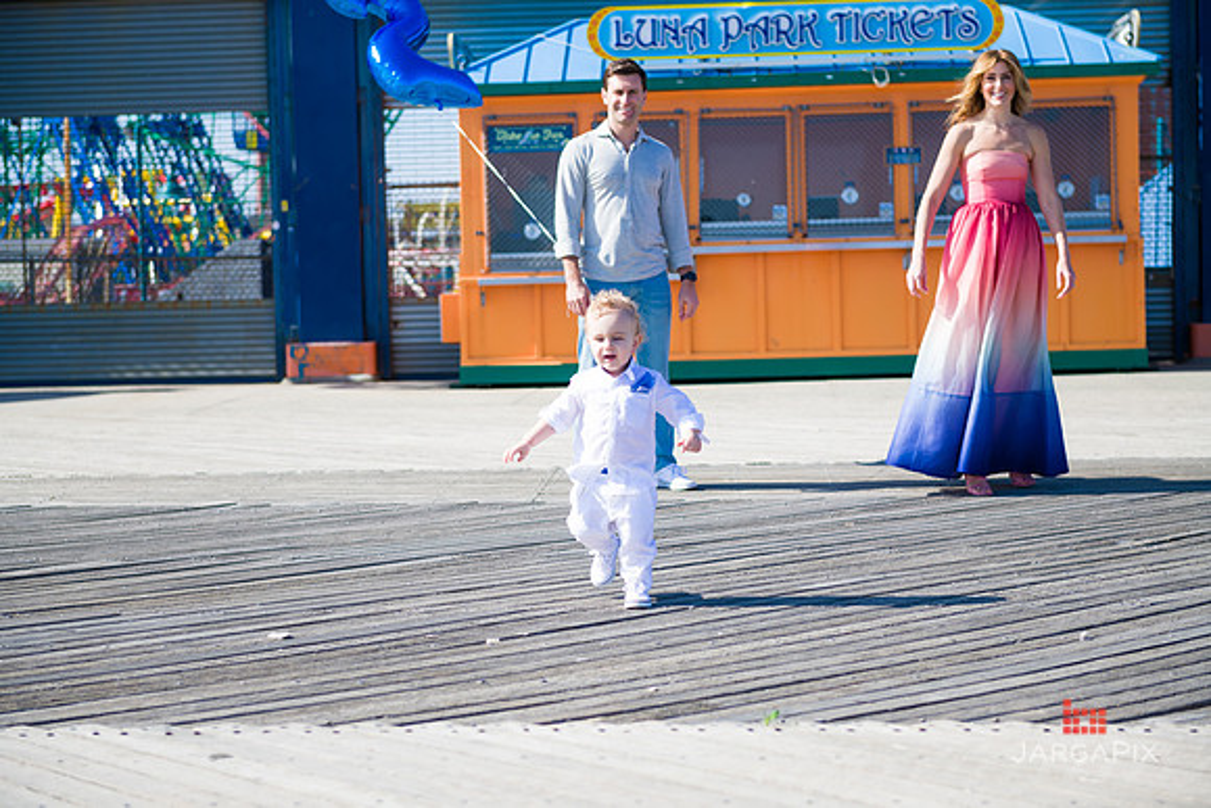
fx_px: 2355
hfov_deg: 28.8
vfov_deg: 19.5
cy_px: 404
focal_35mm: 70
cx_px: 606
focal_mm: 70
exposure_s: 1/1600
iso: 200
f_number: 5
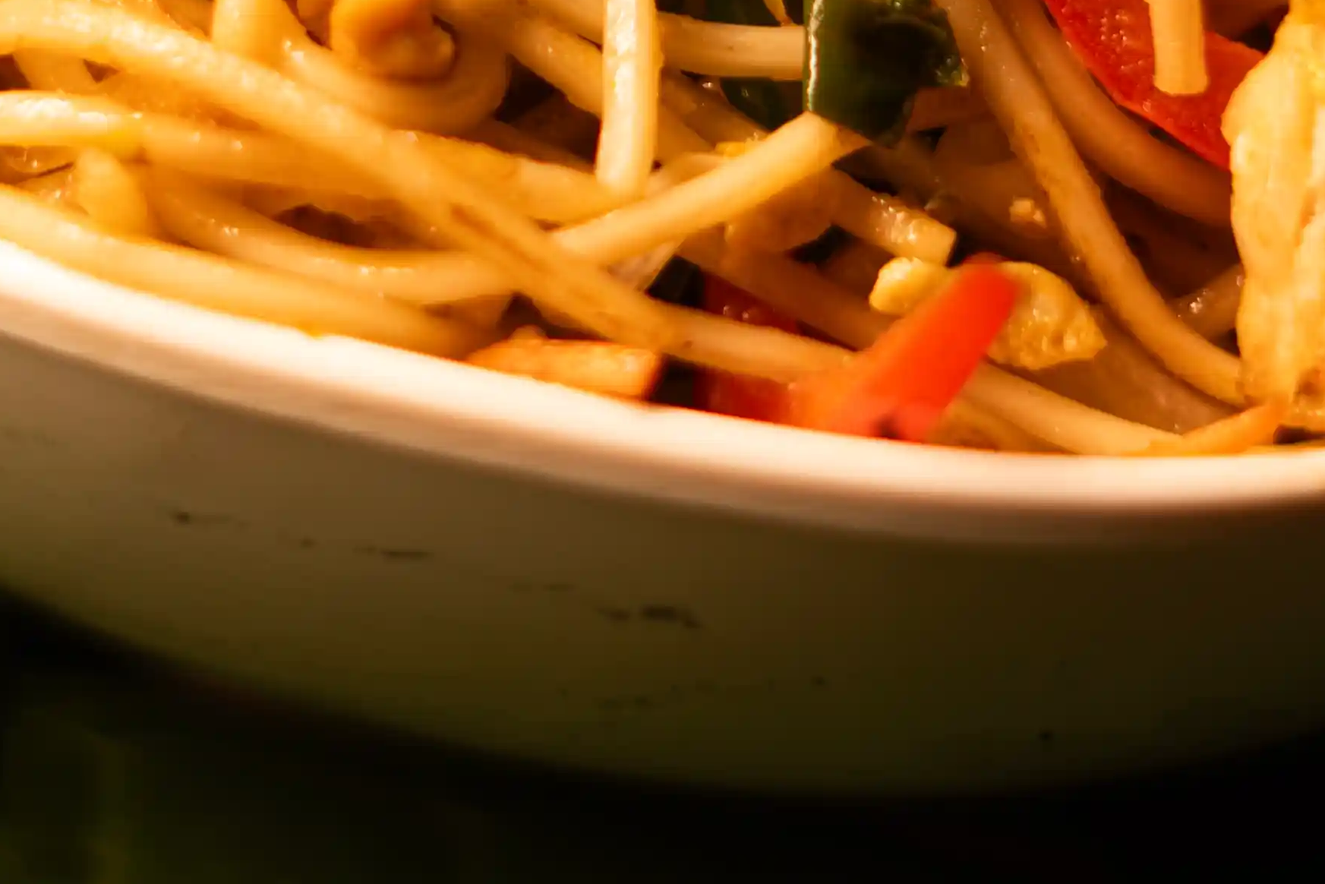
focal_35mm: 198
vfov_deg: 6.9
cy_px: -245
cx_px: 677
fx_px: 7288
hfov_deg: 10.4
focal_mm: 50
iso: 100
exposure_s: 1/250
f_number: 2
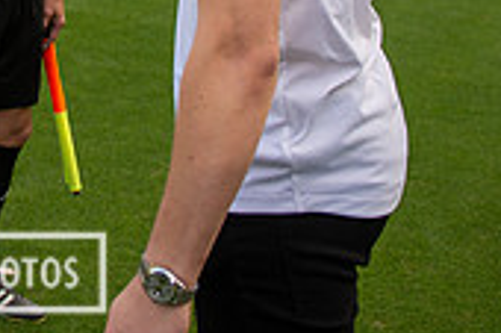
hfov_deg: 22.8
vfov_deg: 15.3
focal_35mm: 82
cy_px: -169
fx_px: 1140
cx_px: -103
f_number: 2.8
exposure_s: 1/1000
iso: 400
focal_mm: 24
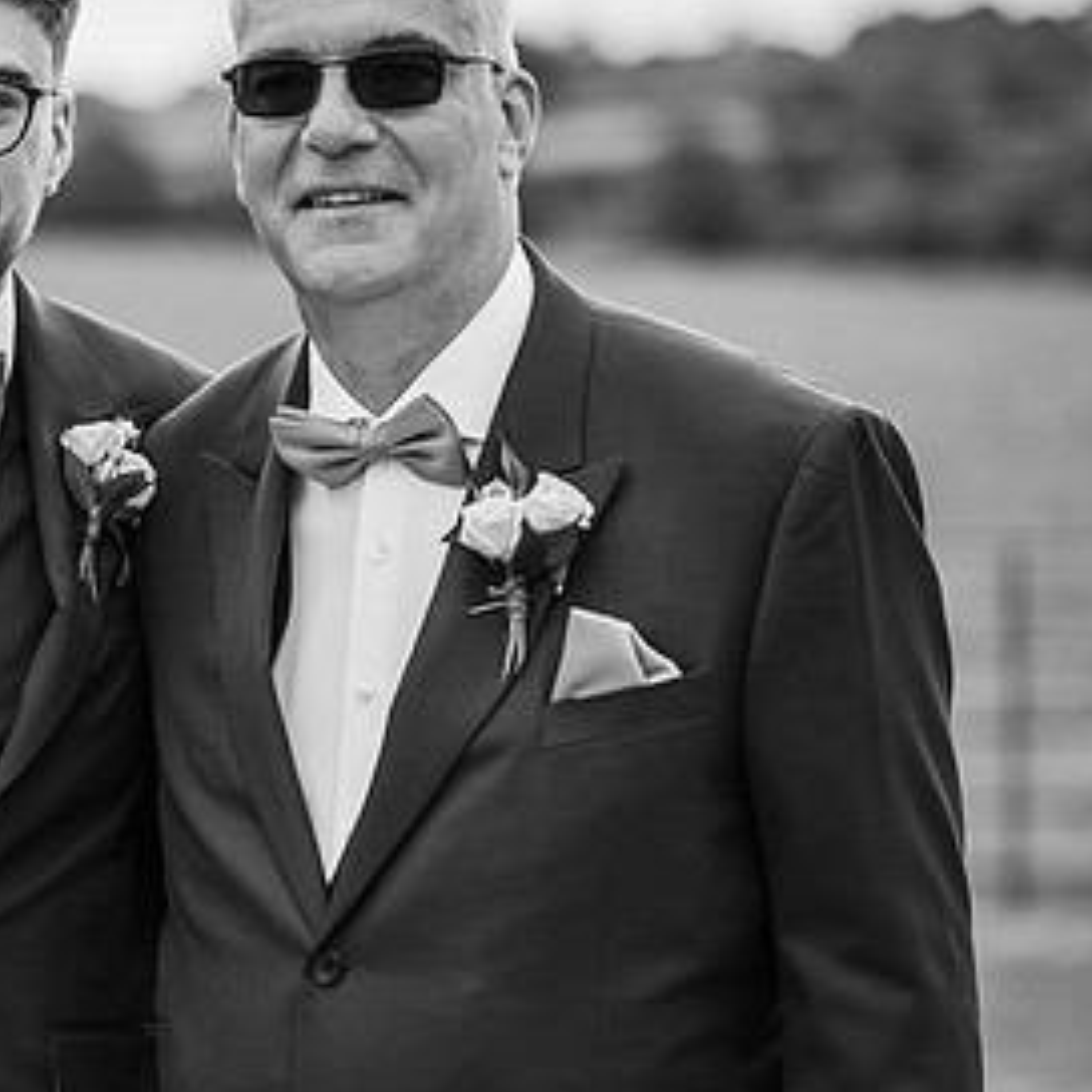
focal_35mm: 154
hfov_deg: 11.3
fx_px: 5496
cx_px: 52
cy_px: 526
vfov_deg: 11.3
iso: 100
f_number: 2.2
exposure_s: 1/1600
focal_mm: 85
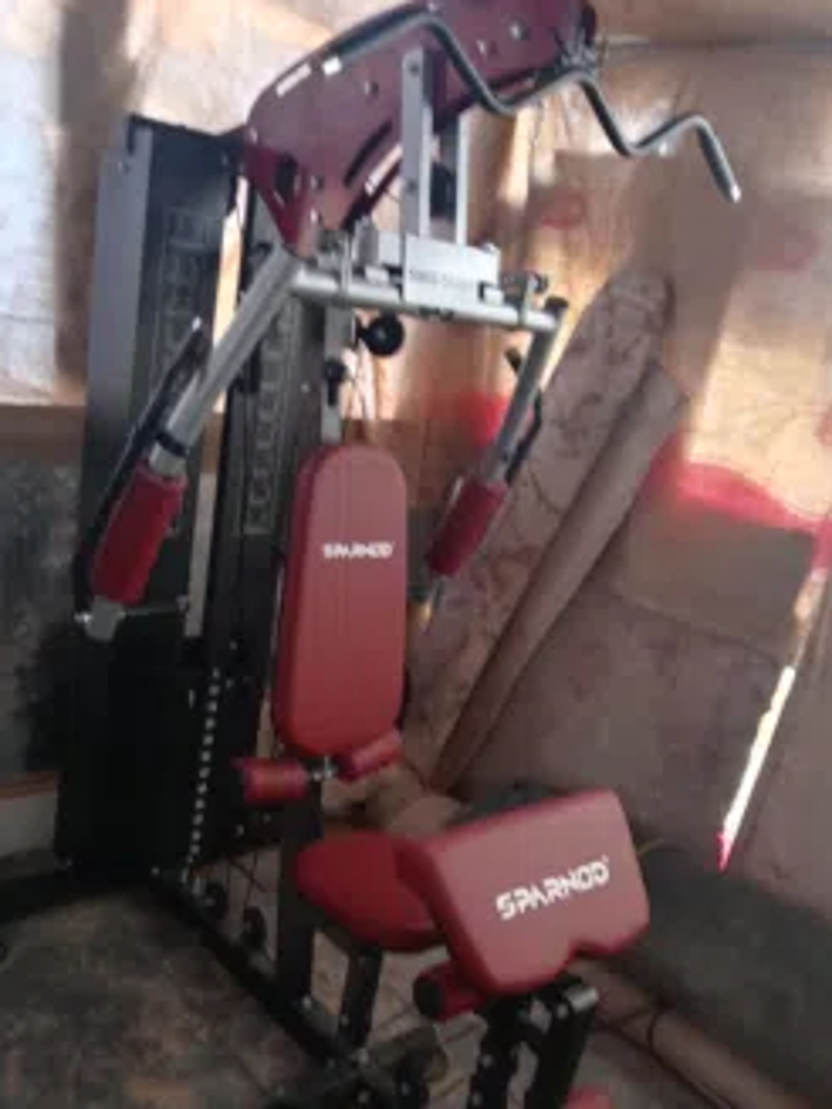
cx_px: 426
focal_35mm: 33
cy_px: 664
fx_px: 1058
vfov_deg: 55.0
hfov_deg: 42.9
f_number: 1.8
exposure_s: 1/20
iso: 893
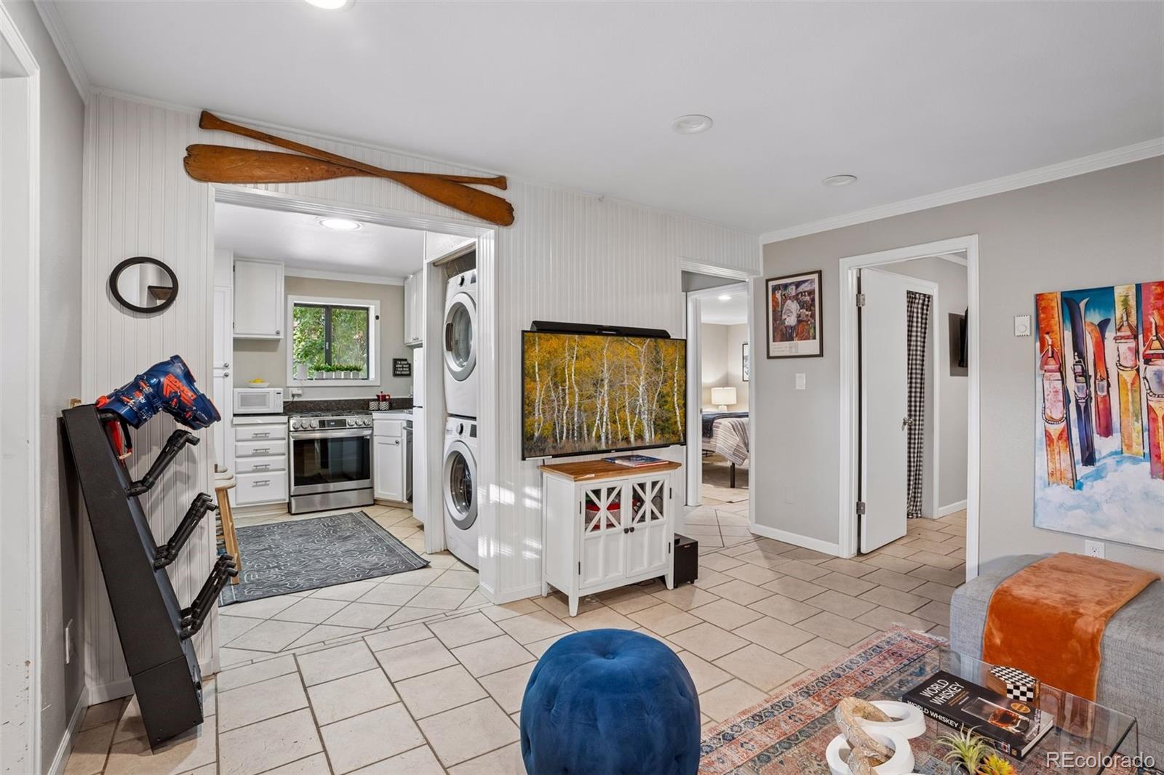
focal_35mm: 17
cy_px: 388
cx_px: 582
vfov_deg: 70.4
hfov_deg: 93.3
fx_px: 550
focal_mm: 17
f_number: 9
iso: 400
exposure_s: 1/4
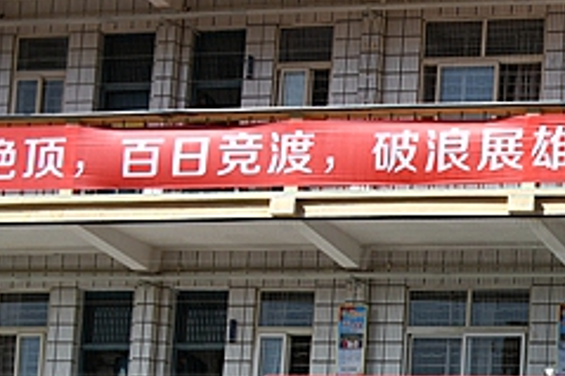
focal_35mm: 107
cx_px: 910
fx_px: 1678
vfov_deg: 12.1
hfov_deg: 16.9
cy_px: 583
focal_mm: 32
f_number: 4.5
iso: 64
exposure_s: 1/640
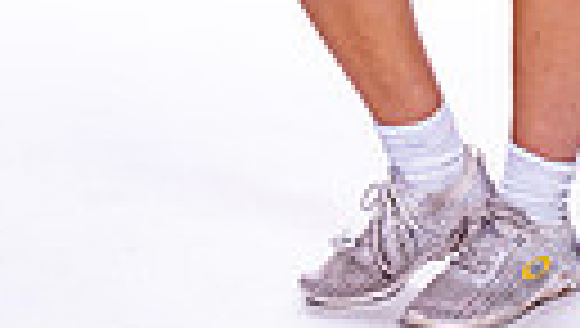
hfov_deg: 8.4
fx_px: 3943
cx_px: 355
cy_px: -503
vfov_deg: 4.6
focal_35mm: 256
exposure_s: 1/250
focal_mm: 70
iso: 100
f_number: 5.6
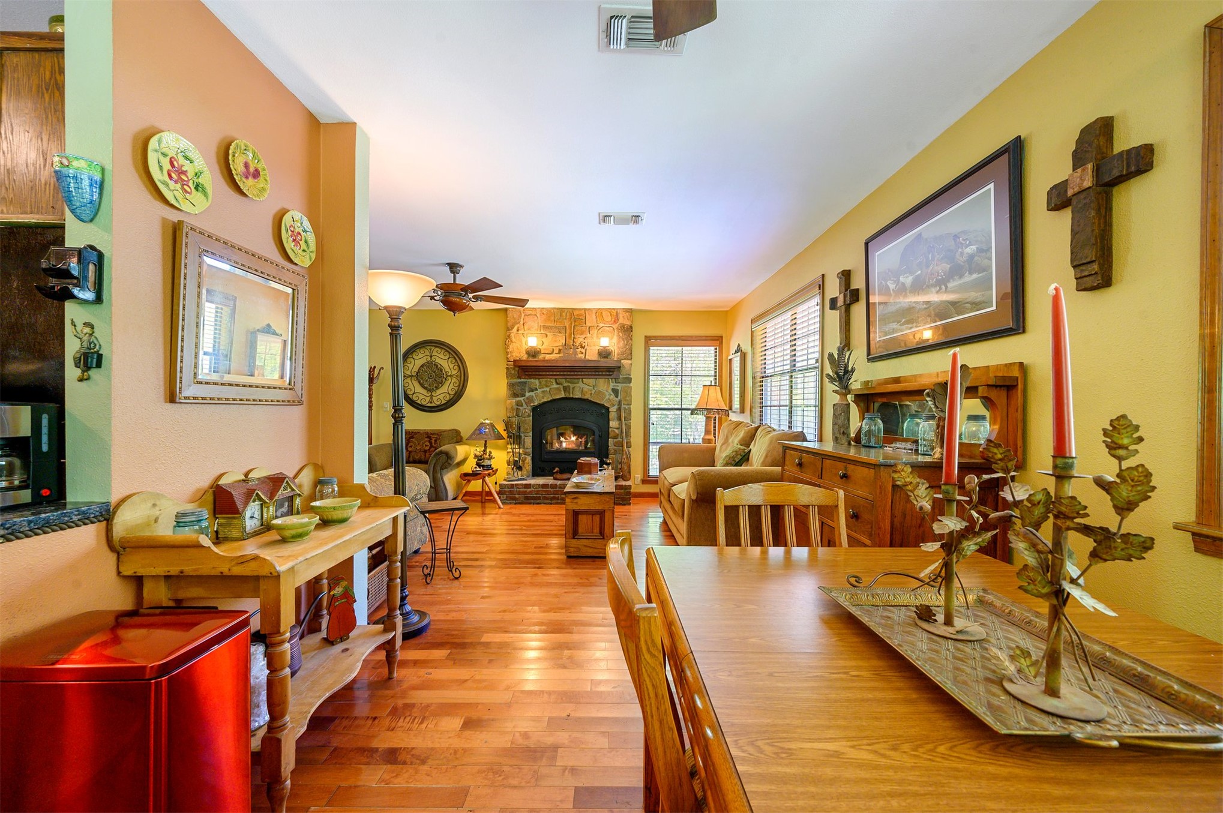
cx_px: 612
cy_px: 406
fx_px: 475
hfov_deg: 104.3
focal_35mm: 14
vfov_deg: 81.1
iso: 250
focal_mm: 14
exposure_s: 1/3
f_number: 9
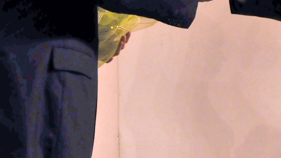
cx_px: 204
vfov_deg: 5.3
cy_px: -53
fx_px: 1684
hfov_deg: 9.5
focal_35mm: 226
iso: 800
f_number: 7.1
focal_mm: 44
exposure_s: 1/100
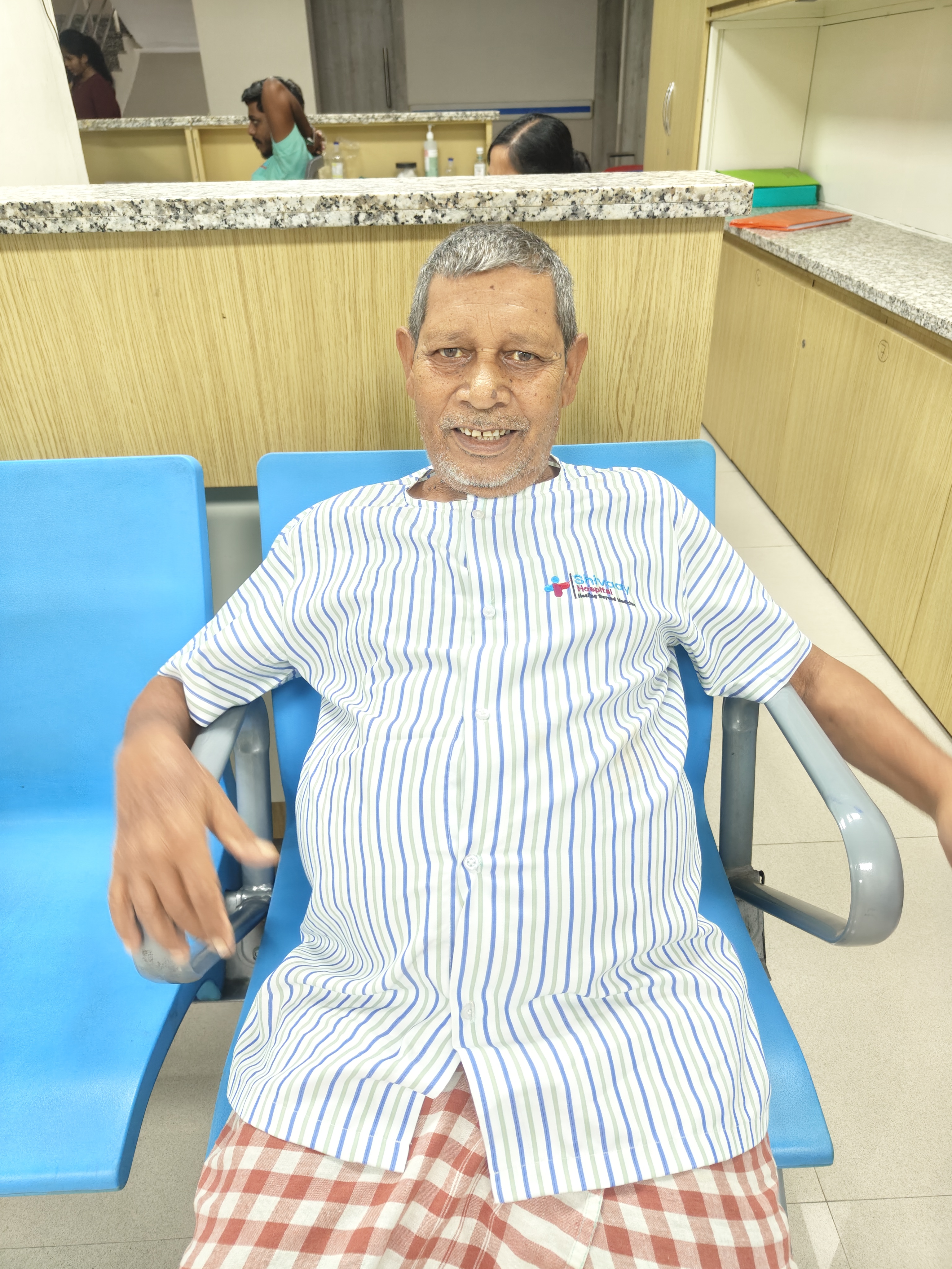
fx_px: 880
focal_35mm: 24
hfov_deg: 56.8
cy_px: 634
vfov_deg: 71.6
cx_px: 476
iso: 500
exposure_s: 1/50
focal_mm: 5.59
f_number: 1.8
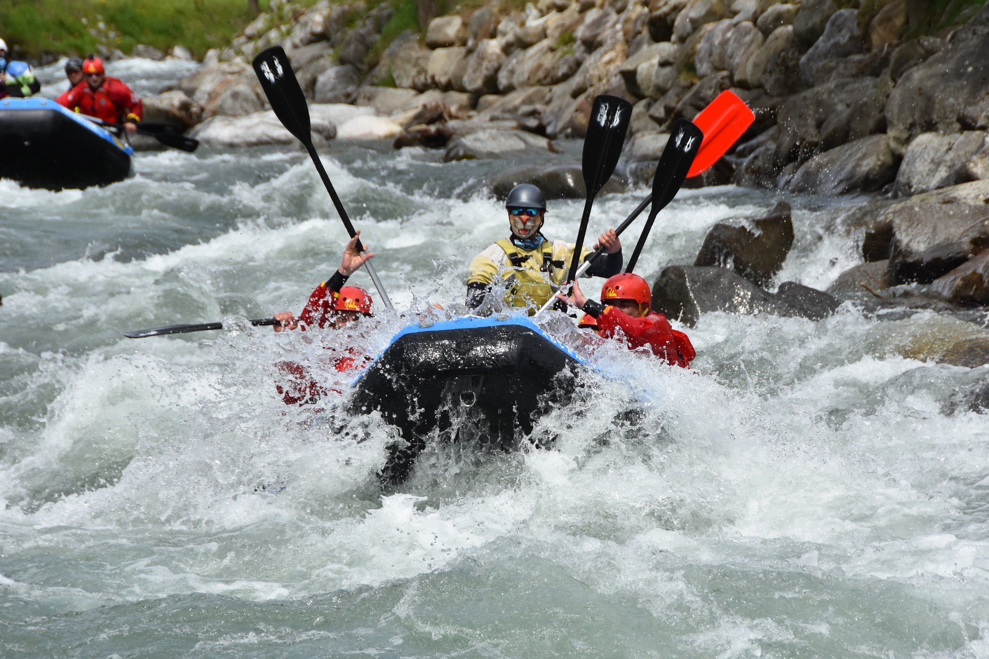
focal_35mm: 244
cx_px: 554
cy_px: 357
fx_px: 6702
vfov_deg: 5.6
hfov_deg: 8.4
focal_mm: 130
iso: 400
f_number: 6.3
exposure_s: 1/1600
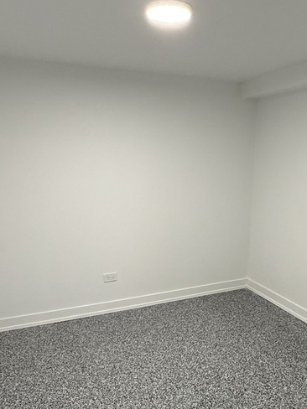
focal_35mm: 31
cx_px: 189
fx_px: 367
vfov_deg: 57.3
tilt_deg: -15.8
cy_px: 267
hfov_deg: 45.1
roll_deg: -0.2
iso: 320
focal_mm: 2.22
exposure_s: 1/120
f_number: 2.2
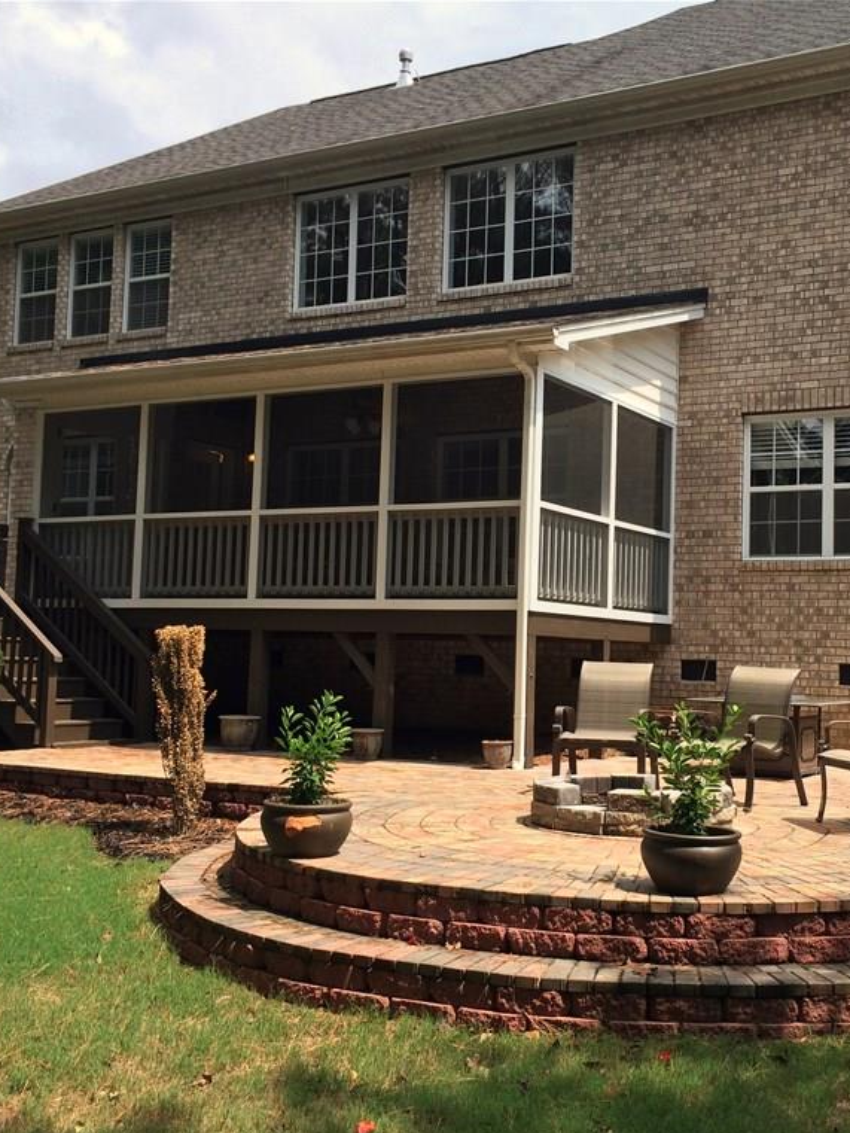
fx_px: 1277
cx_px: 575
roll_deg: -0.2
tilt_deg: +3.7
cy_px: 570
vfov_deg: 47.9
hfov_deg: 36.4
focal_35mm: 39
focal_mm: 4.15
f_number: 2.2
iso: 32
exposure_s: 1/1466
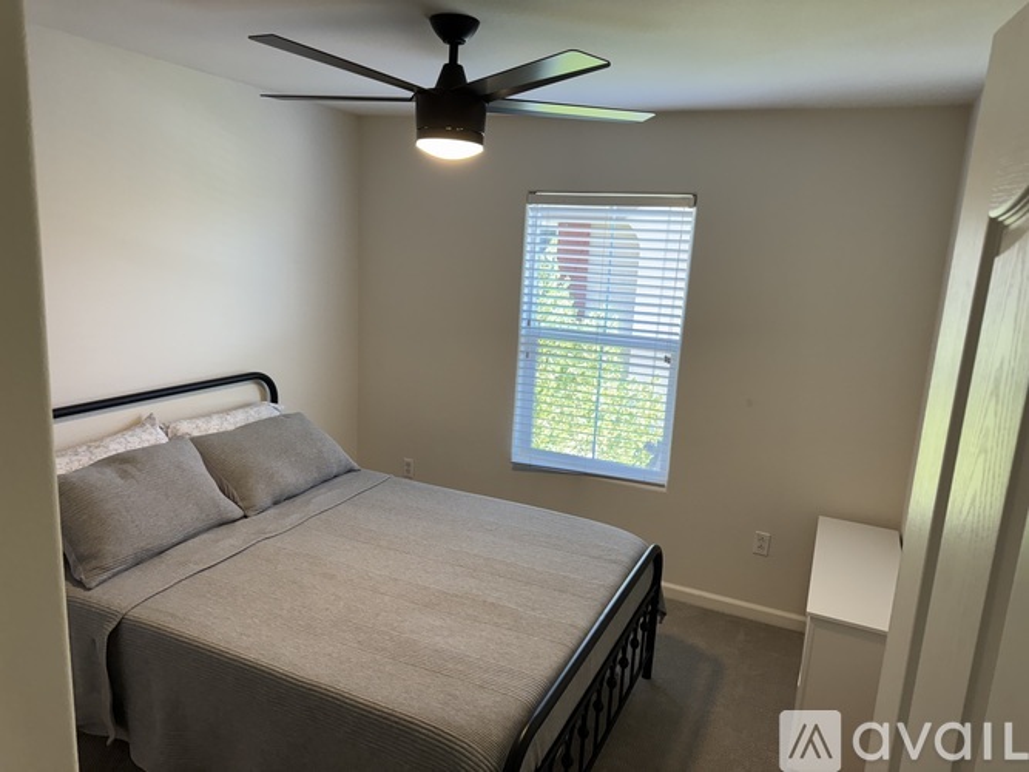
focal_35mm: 24
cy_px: 386
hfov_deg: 71.6
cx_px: 514
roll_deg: -3.1
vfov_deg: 56.8
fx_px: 713
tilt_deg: -12.3
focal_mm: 6.76
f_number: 1.78
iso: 125
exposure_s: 1/120
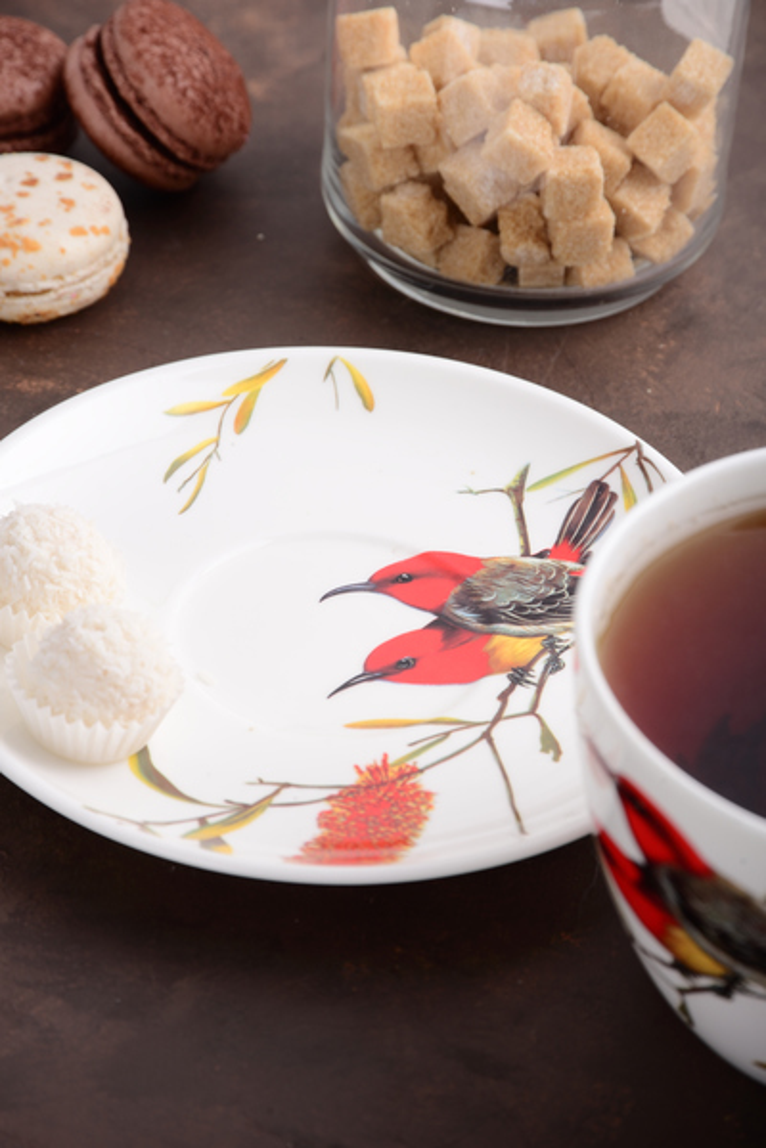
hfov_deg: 11.4
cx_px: 383
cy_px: 574
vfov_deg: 17.1
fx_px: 3830
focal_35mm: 120
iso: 100
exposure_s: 1/160
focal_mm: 120
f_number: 11
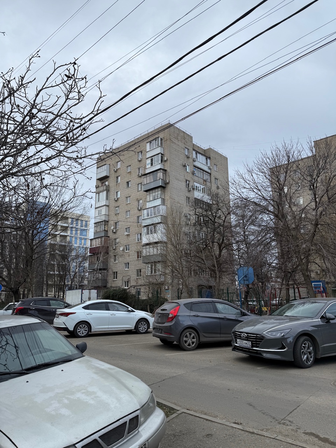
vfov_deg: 71.6
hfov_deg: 56.8
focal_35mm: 24
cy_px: 224
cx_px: 168
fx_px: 311
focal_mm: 6.76
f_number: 1.78
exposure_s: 1/2611
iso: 80
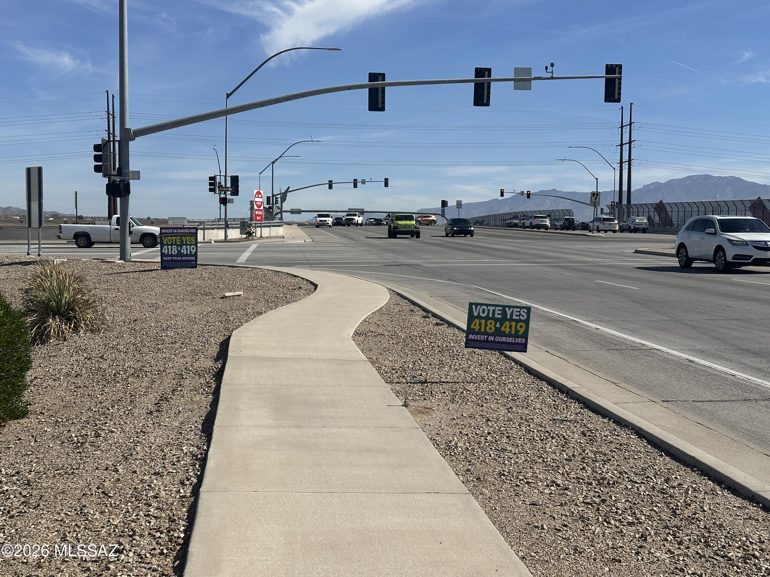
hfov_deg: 39.7
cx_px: 385
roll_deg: -1.1
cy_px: 288
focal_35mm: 48
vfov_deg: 30.3
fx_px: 1068
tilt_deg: -2.8
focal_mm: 6.86
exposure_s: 1/7092
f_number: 1.78
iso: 64
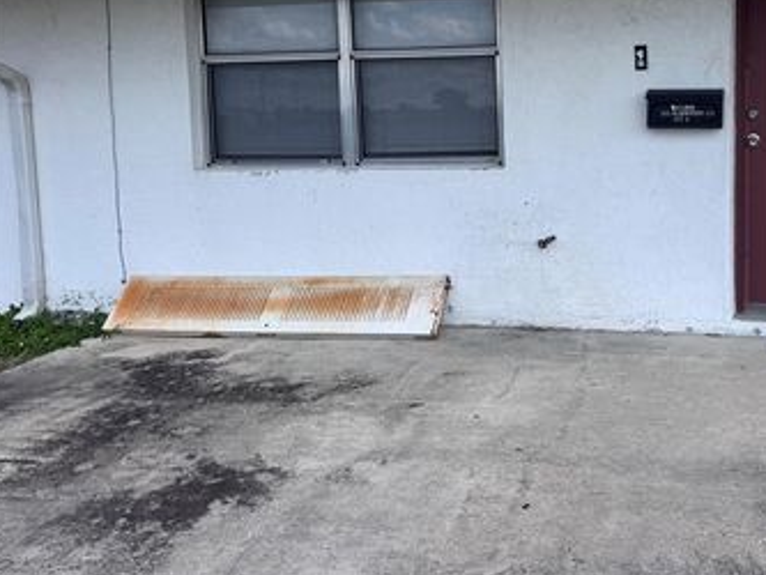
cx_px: 561
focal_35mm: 36
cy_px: 178
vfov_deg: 39.1
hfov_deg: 49.6
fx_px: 797
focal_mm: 6.76
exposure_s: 1/4049
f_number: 1.78
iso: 80
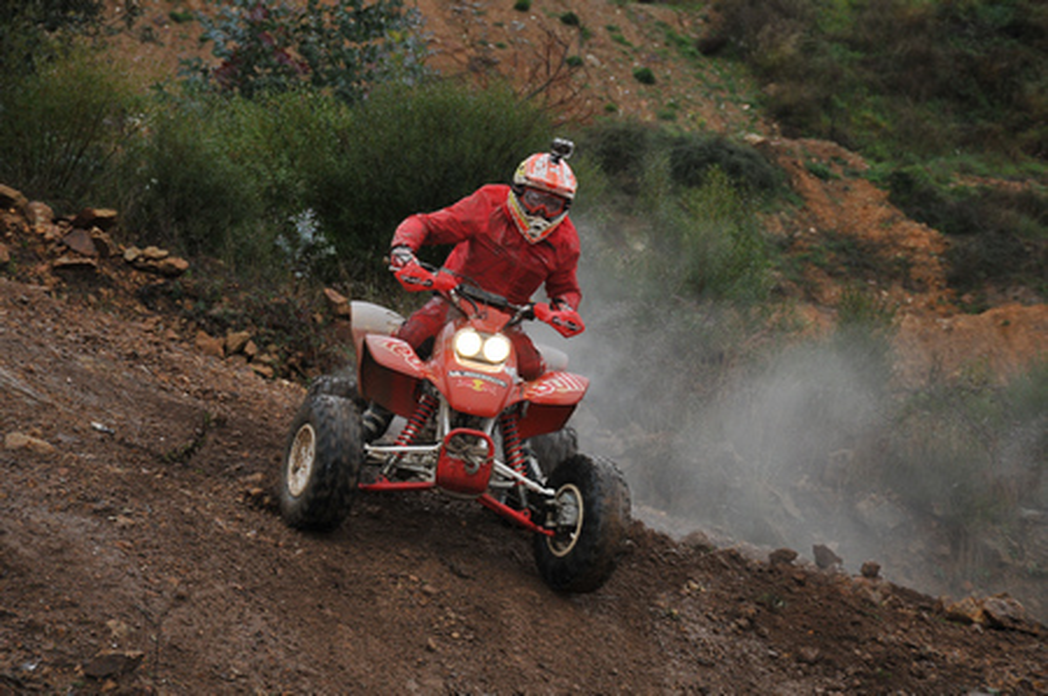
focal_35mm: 142
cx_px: 524
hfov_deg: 14.4
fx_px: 4144
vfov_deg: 9.6
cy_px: 348
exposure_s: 1/250
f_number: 6.3
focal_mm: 95
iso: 500
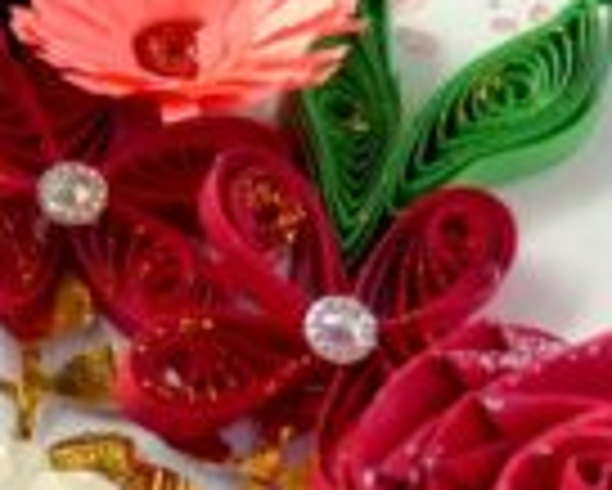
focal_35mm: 215
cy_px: 355
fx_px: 3897
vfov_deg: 7.2
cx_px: -198
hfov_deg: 8.8
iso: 100
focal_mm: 9.1
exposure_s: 1/200
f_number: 2.8
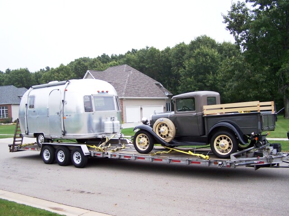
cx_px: 144
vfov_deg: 37.7
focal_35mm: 38
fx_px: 317
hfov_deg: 49.0
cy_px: 108
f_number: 2.8
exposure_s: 1/250
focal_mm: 6.3
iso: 80
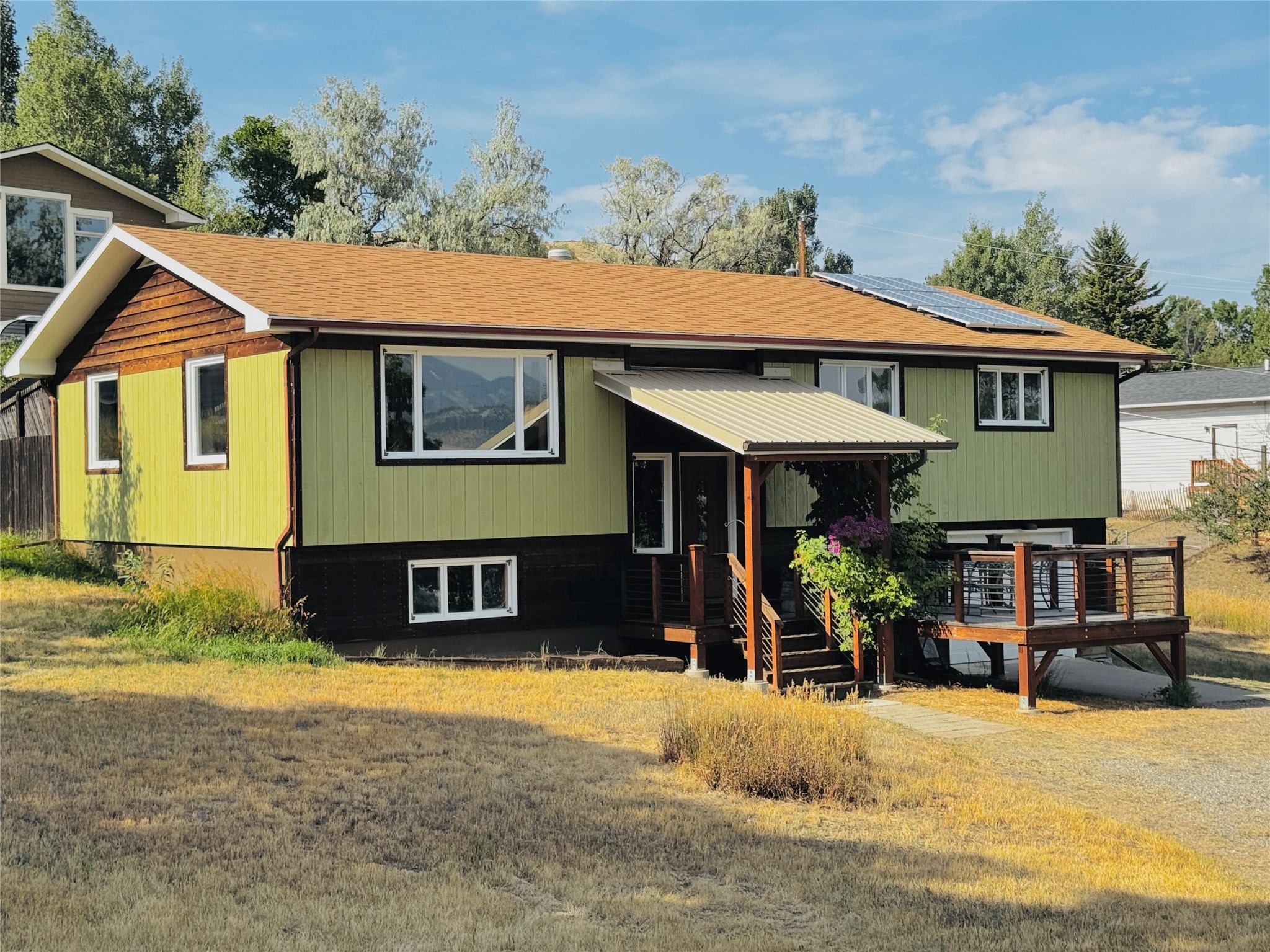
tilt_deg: -0.4
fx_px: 1761
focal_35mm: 48
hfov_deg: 39.7
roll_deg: +1.9
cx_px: 635
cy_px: 476
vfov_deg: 30.3
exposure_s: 1/3257
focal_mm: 6.76
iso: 64
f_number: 1.78
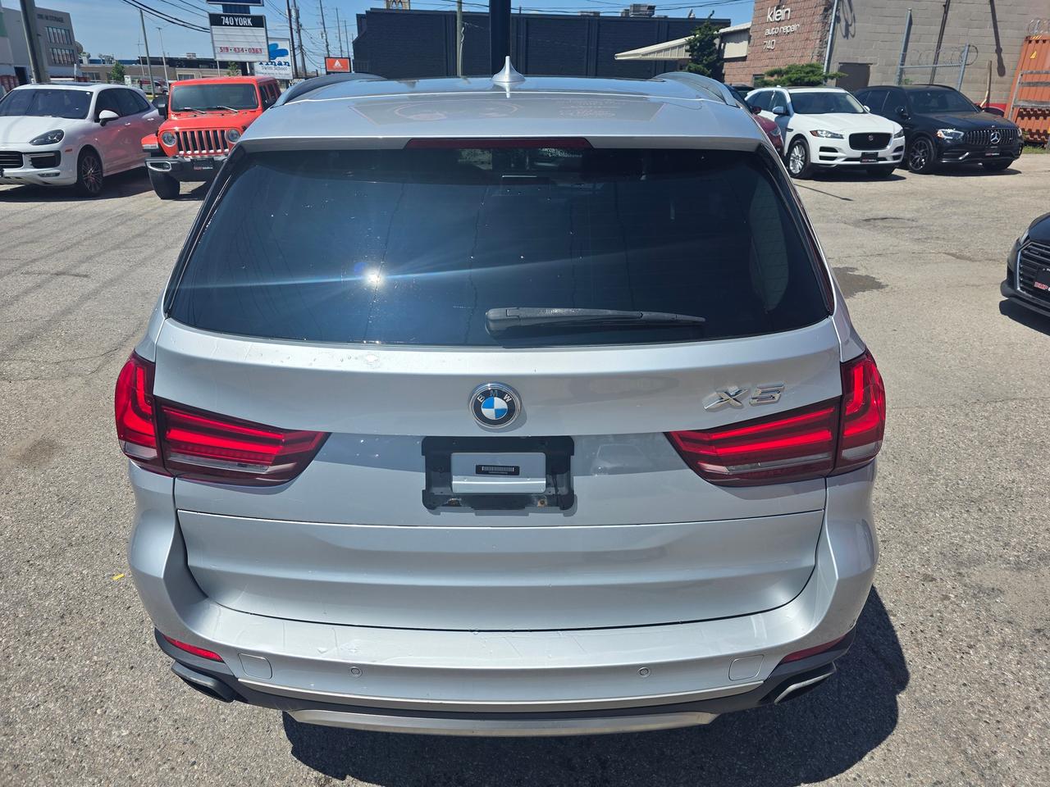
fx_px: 698
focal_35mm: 23
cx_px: 525
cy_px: 394
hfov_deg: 73.9
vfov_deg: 58.9
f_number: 1.7
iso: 80
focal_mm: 6.3
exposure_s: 1/7944
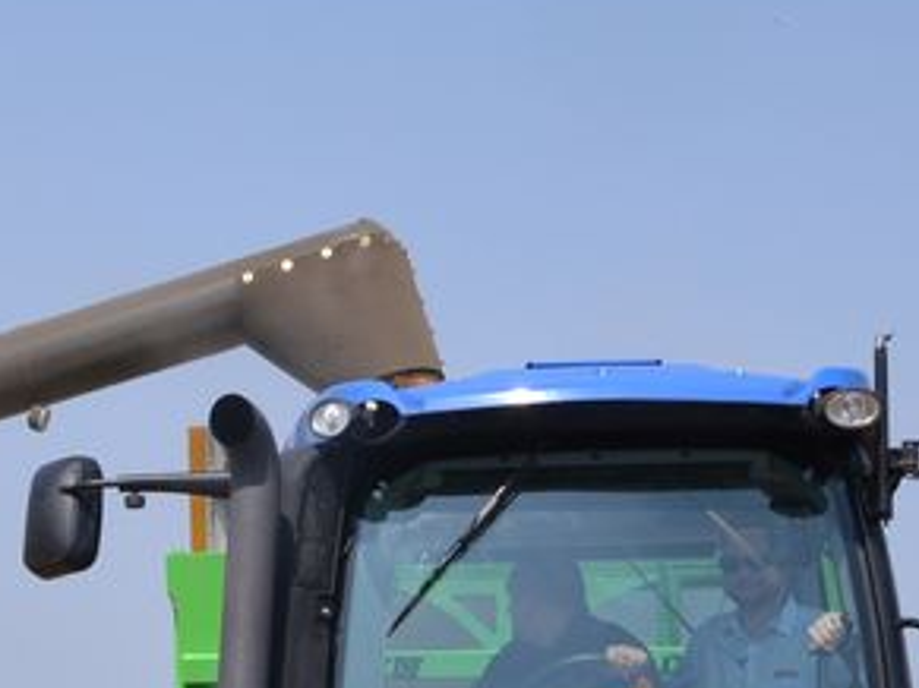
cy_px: 898
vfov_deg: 10.7
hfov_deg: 14.2
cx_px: -213
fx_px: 3577
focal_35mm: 135
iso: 400
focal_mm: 25
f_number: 10
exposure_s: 1/640
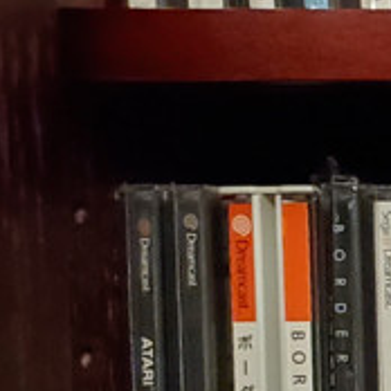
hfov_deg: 9.7
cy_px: 465
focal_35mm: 141
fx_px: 1802
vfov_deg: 12.1
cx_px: 1145
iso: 800
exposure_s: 1/39
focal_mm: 4.3
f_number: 1.5
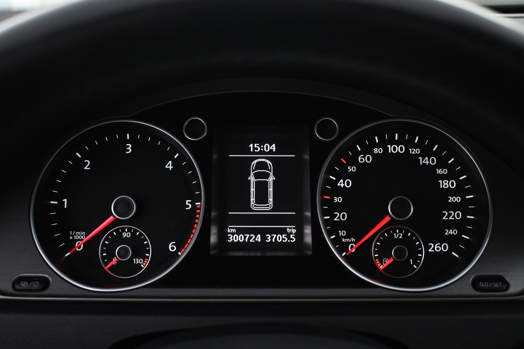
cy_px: 174
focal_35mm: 44
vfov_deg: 30.8
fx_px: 633
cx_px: 262
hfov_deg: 45.0
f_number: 4.8
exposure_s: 1/60
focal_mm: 29
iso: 4000
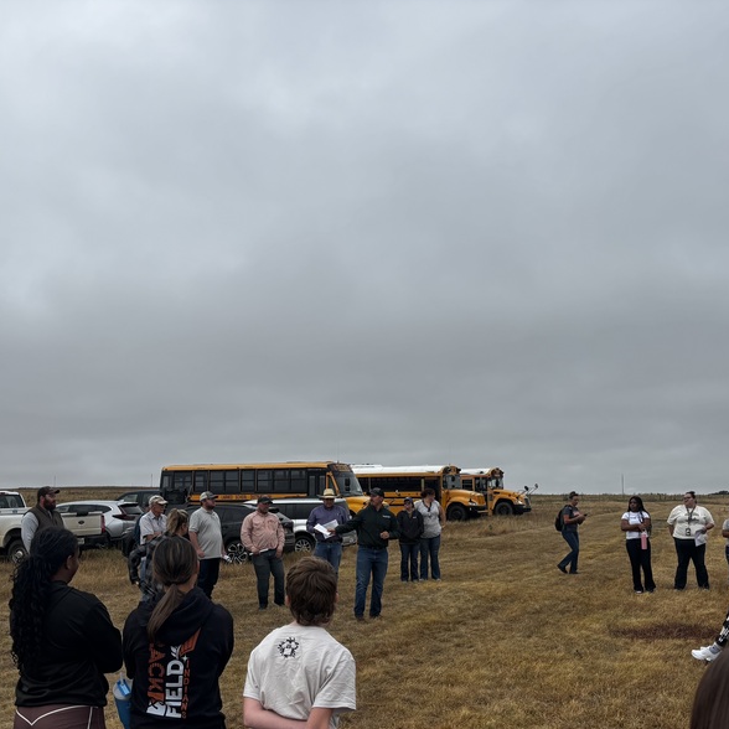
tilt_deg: +2.7
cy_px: 472
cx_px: 356
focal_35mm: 40
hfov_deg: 41.9
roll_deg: +0.6
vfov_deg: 41.4
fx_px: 953
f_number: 1.6
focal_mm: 5.96
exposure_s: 1/1279
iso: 50
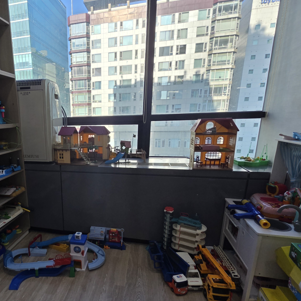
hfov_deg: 71.6
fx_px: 197
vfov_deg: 74.4
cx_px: 90
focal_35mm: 20
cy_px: 172
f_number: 2.2
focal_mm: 2.2
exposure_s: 1/271
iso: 50
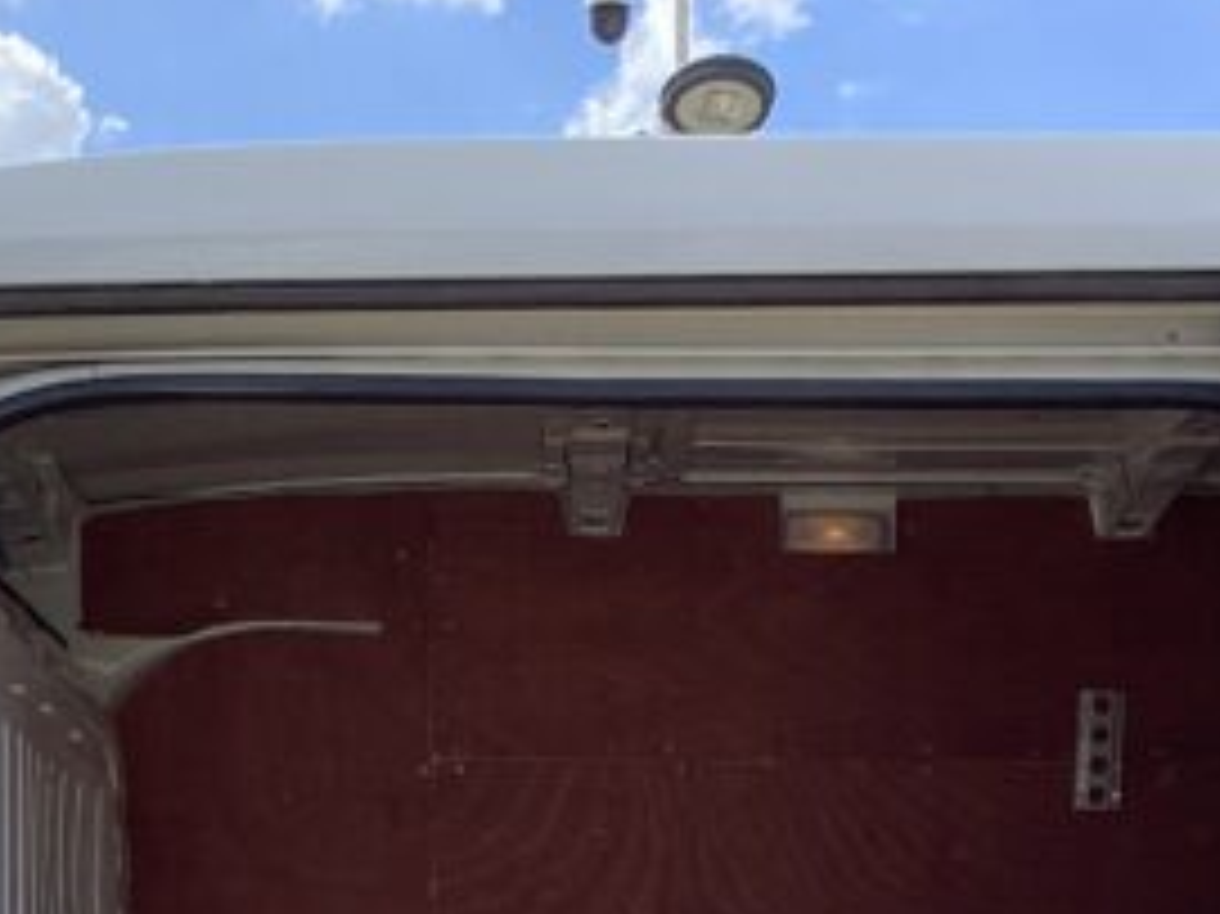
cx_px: 599
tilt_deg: -3.6
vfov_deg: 15.2
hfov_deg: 21.5
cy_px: 1303
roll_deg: -1.6
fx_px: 3206
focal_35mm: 91
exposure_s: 1/604
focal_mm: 3.3
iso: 25
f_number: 2.4
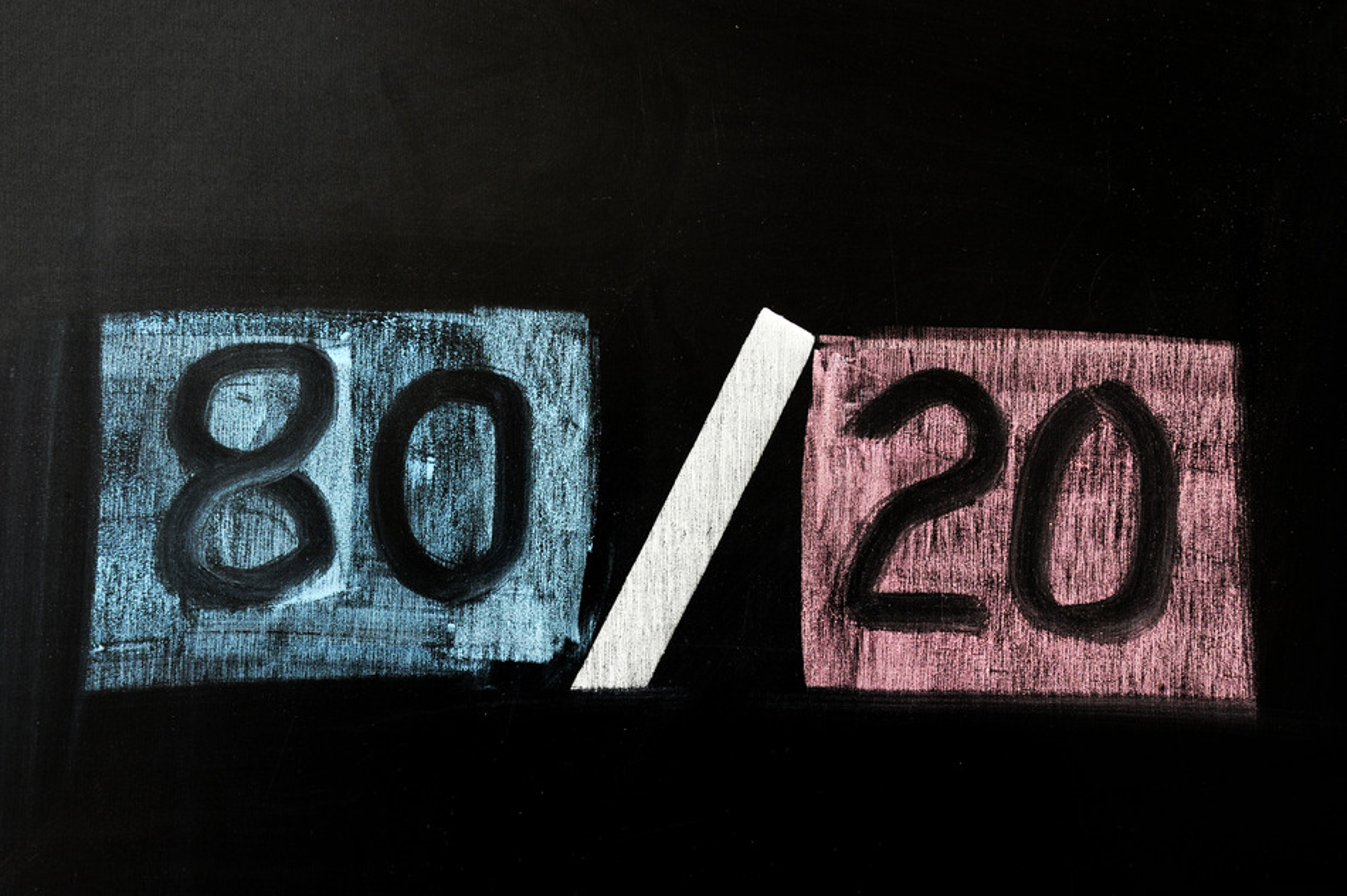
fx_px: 1795
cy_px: 448
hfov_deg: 41.1
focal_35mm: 48
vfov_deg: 28.0
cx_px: 674
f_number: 13
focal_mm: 48
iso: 200
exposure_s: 10
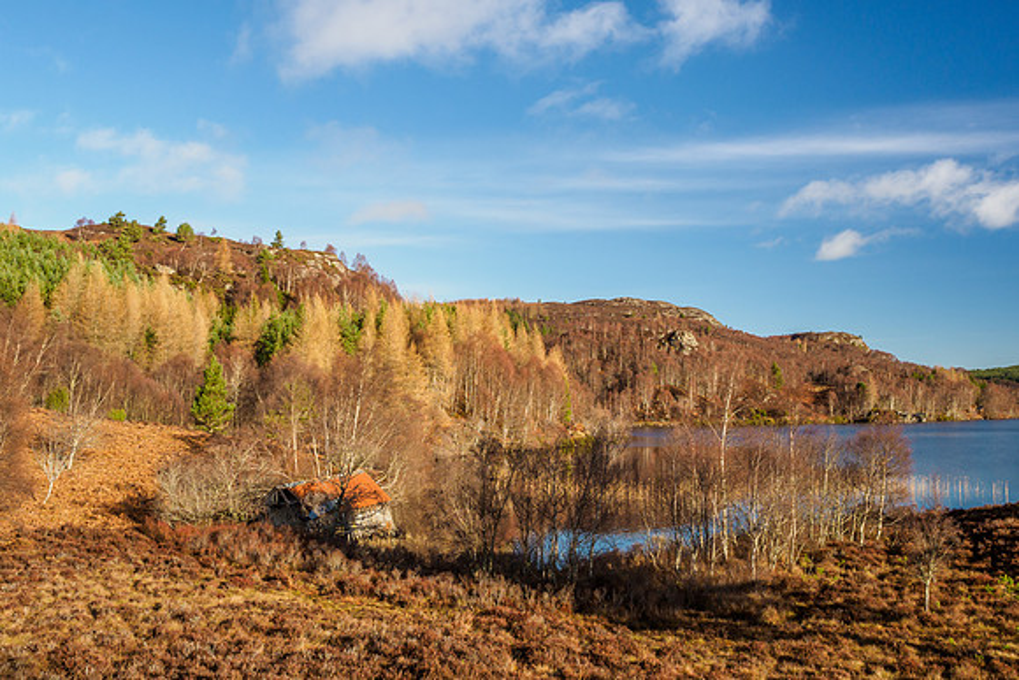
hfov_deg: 60.0
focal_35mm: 31
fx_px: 883
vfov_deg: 42.1
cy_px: 350
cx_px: 510
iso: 200
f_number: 7.1
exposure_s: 1/125
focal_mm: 15
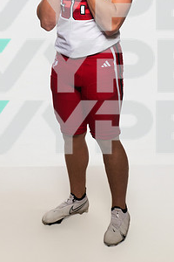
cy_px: 66
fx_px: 544
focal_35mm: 75
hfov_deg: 18.2
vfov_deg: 26.7
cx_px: 87
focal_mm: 50
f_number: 6.3
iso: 500
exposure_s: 1/200
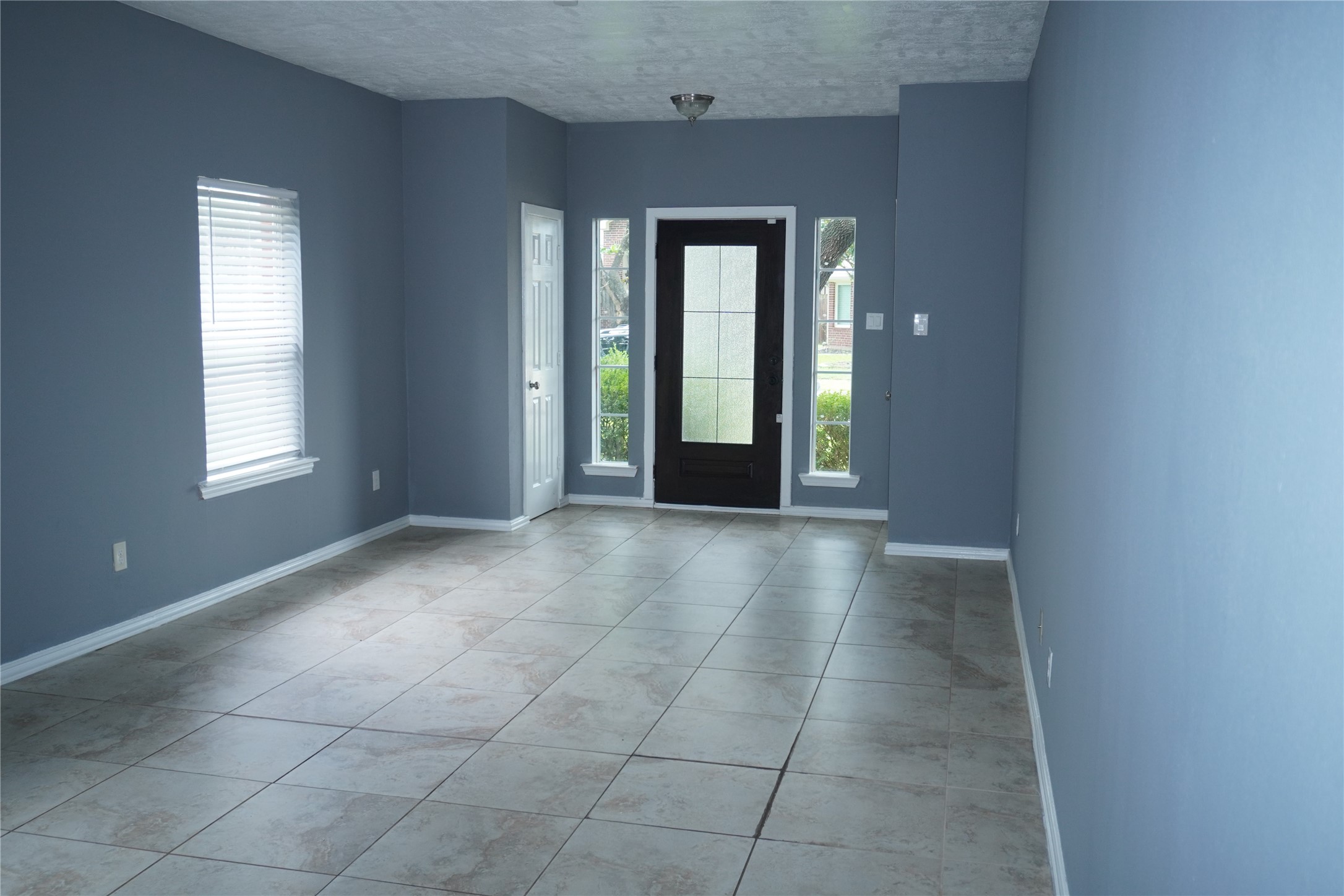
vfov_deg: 41.7
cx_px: 672
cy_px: 448
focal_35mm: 32
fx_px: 1176
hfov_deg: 59.5
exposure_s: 1/60
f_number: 4
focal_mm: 21
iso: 500
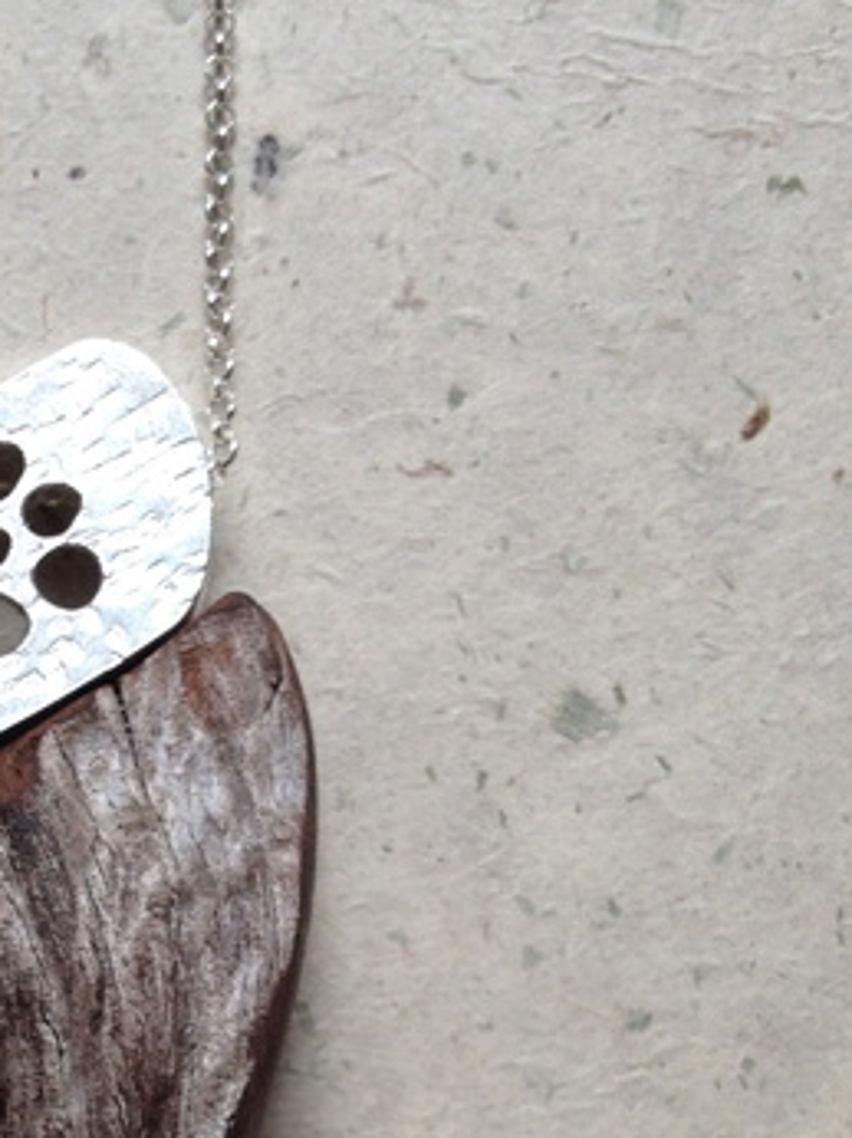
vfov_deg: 23.4
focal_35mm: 81
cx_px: 69
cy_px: 1059
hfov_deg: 17.9
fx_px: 2661
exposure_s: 1/100
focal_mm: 4.28
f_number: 2.4
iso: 80
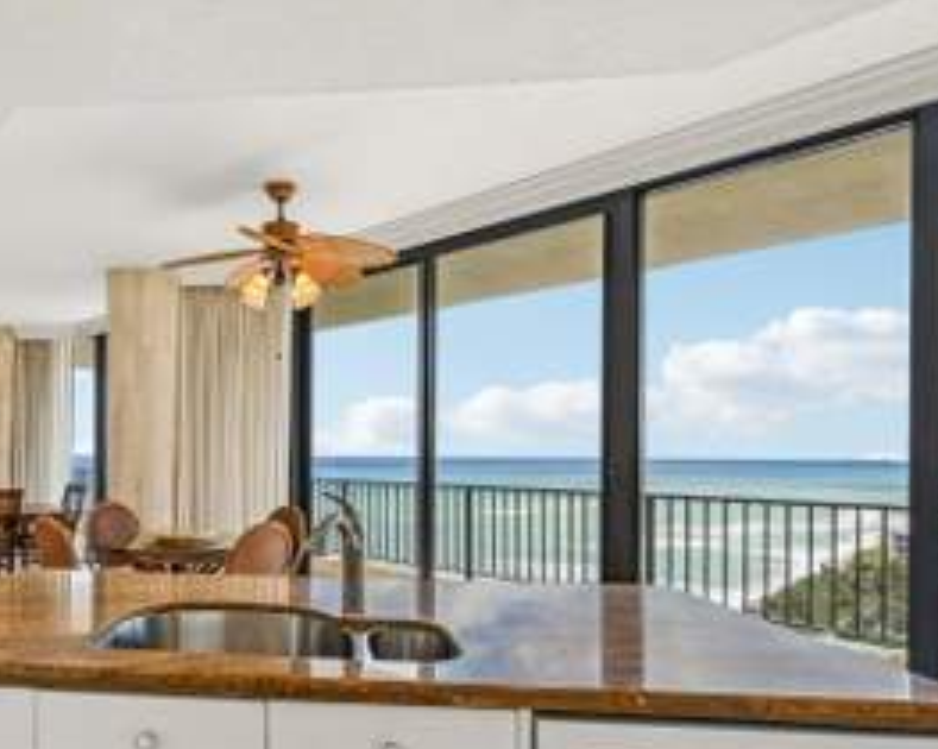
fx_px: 666
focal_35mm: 24
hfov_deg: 65.6
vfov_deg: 57.9
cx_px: 225
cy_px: 476
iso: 2500
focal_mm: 14
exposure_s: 1/1600
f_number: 8
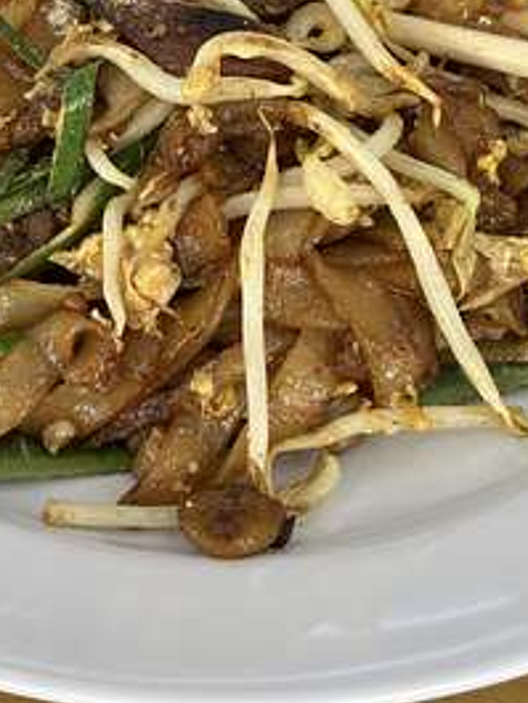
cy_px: 194
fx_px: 1768
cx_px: 191
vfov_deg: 22.3
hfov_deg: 17.0
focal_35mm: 87
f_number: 1.78
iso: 80
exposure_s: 1/121
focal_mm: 6.86
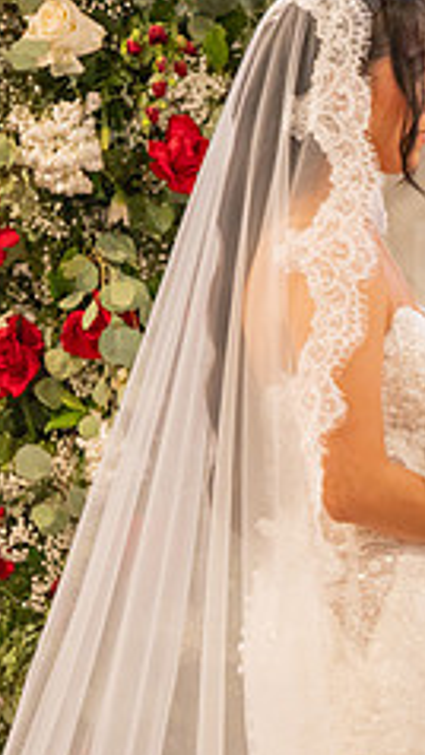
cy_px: 297
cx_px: 691
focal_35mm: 358
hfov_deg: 3.4
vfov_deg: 6.0
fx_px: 7167
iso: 1600
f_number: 2.8
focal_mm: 140
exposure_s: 1/125
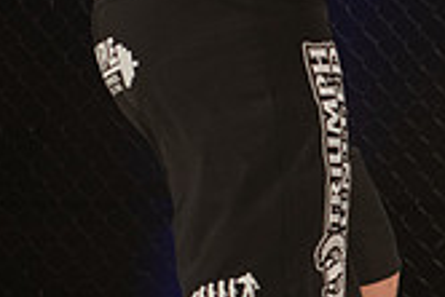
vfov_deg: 5.6
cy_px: -17
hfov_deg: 8.3
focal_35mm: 244
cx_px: 670
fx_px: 3019
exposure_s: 1/1000
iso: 1800
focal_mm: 70
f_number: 2.8
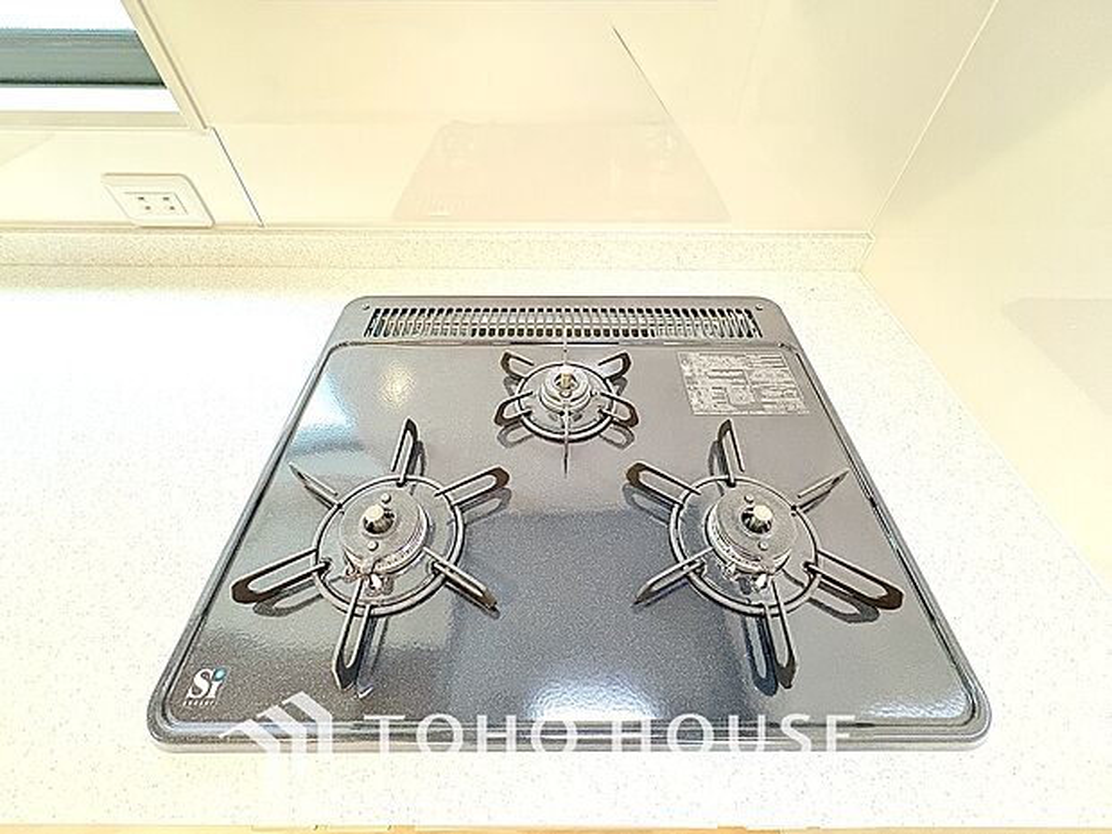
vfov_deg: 85.7
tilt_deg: -49.9
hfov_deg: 102.1
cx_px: 556
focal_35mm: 14
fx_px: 450
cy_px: 417
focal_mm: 2.22
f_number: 2.2
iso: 800
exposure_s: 1/50
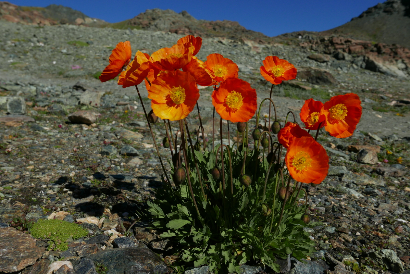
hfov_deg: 63.6
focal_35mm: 29
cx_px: 205
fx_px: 331
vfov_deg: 45.0
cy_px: 137
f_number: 5.6
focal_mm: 13
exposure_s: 1/2000
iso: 200
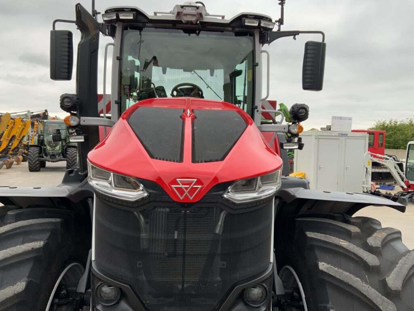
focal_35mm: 29
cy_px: 156
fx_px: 347
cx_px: 207
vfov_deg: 48.2
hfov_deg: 61.7
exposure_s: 1/248
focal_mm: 3
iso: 16
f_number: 1.8
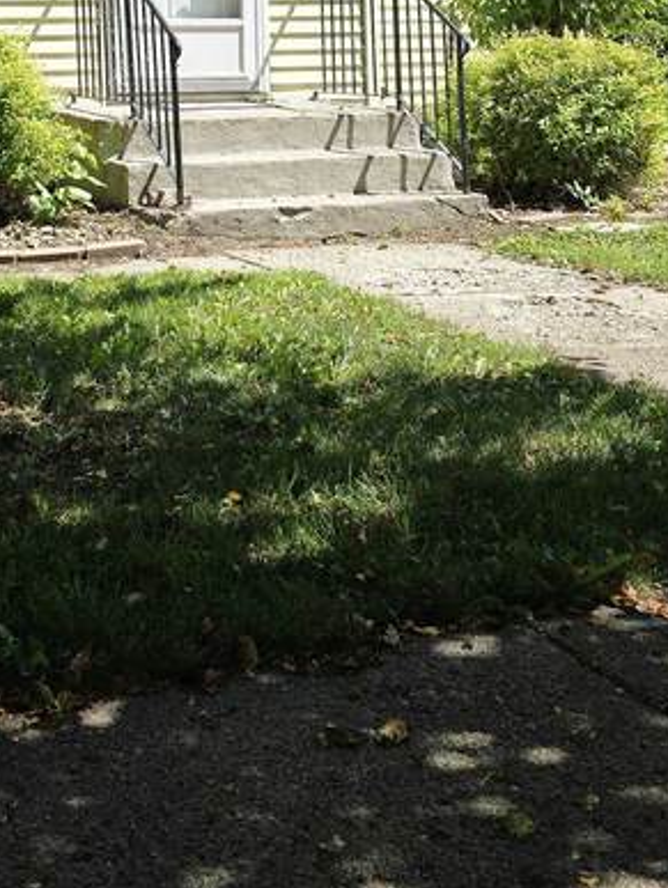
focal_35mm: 57
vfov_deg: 31.0
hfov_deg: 25.2
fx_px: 1464
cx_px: 110
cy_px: -25
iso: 12
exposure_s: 1/476
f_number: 1.7
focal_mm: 6.3
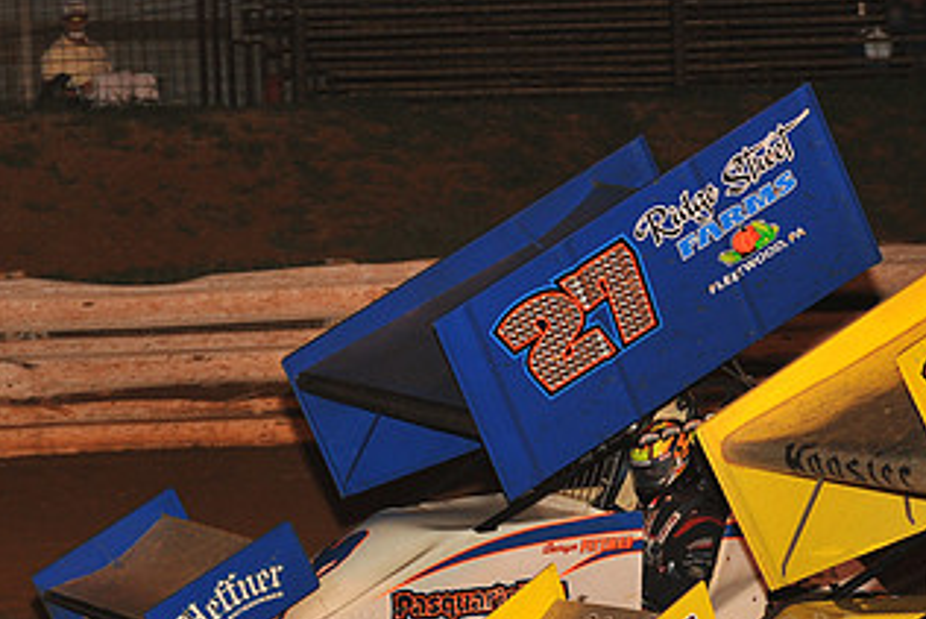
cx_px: 821
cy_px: 518
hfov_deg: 10.6
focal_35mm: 193
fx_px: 4966
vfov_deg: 7.1
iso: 800
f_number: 6.3
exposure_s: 1/320
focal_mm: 105
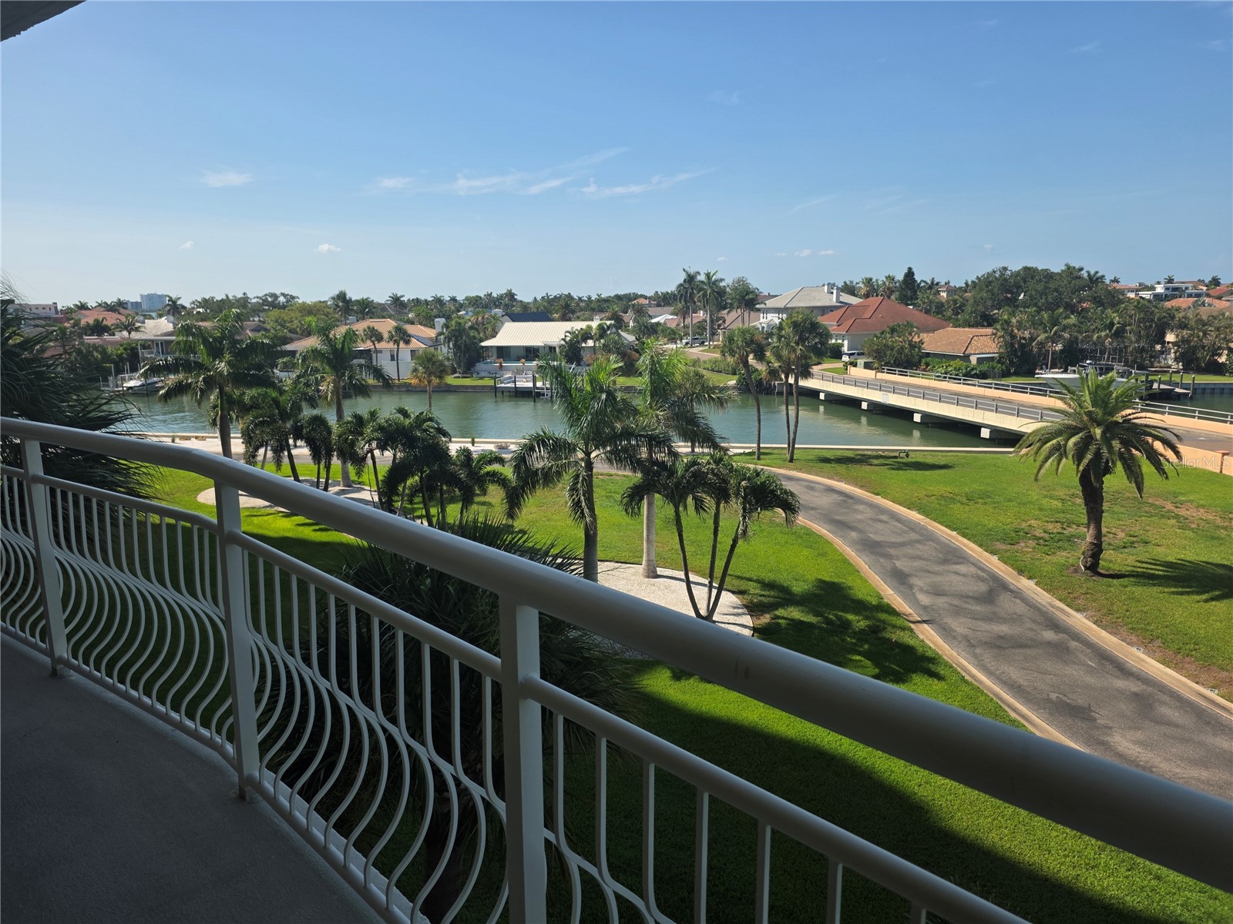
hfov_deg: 73.9
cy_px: 462
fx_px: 819
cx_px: 616
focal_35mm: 23
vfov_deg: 58.9
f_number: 1.7
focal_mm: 6.25
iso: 80
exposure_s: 1/5608
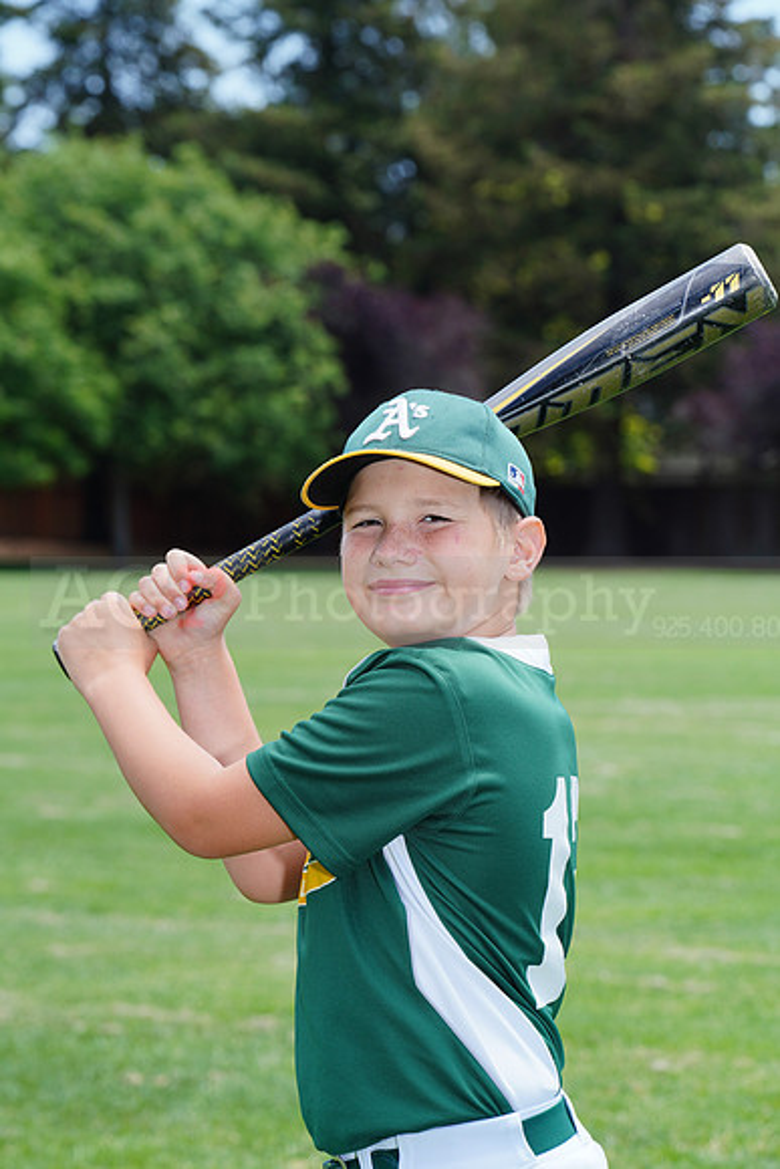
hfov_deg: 8.6
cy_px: 584
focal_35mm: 159
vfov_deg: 12.9
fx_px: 5164
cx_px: 390
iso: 200
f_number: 10
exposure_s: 1/200
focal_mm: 159
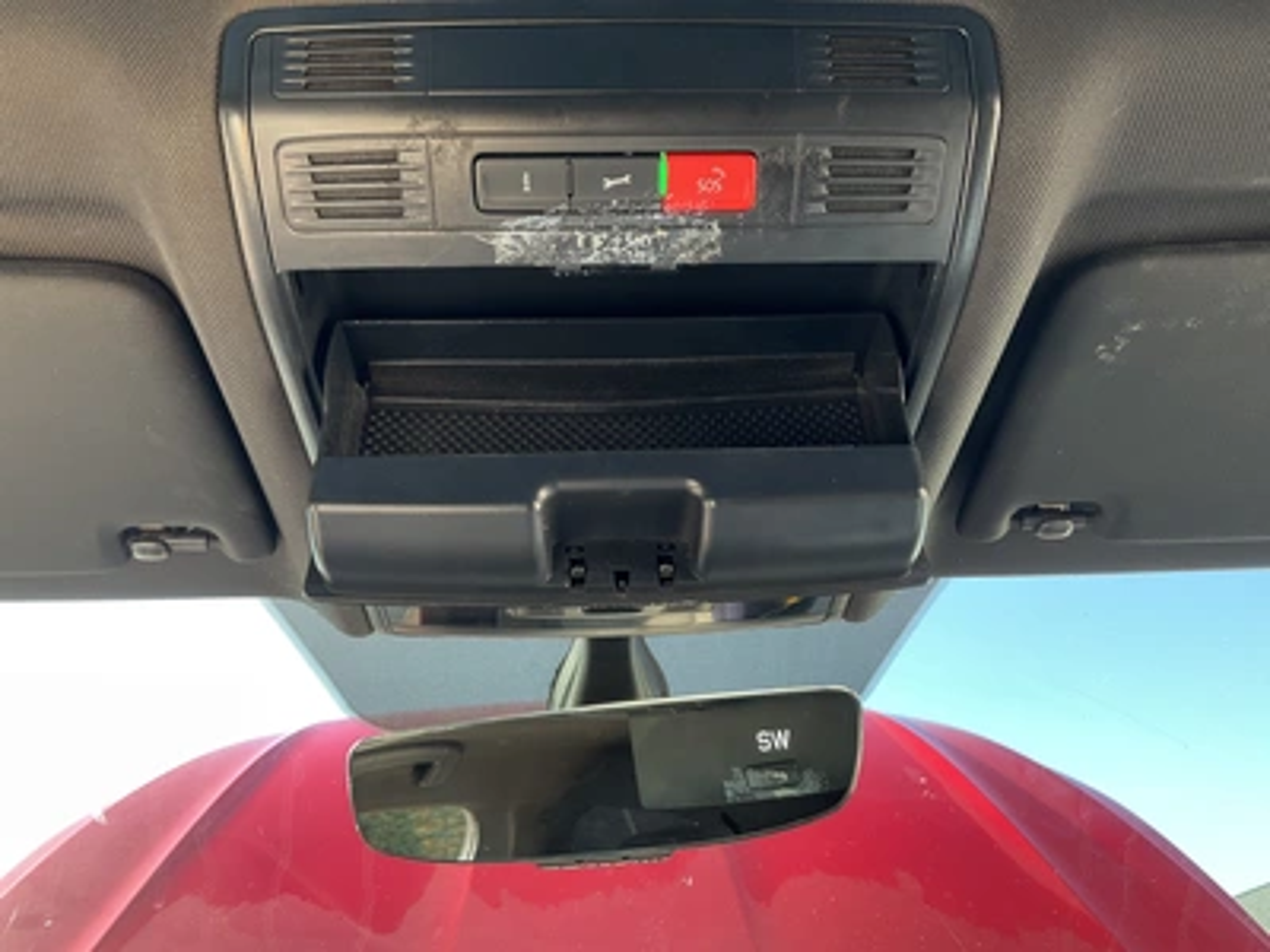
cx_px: 635
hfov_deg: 61.7
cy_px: 476
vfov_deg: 48.2
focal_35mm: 29
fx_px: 1064
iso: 40
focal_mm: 3
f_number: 1.8
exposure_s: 1/122
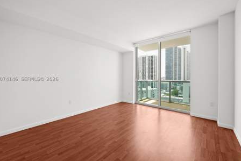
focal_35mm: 15
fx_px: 100
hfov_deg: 100.4
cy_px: 79
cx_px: 118
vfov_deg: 77.4
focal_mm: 14
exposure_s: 1/60
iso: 100
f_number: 4
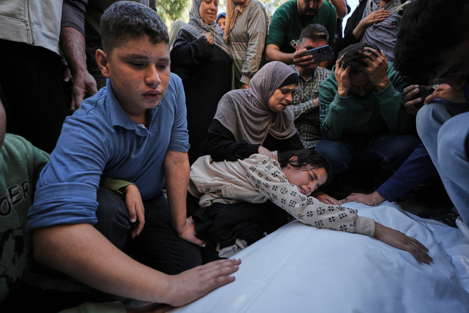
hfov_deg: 96.7
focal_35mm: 16
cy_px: 156
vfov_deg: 73.8
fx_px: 208
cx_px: 234
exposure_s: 1/400
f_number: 2.8
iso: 200
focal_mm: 16
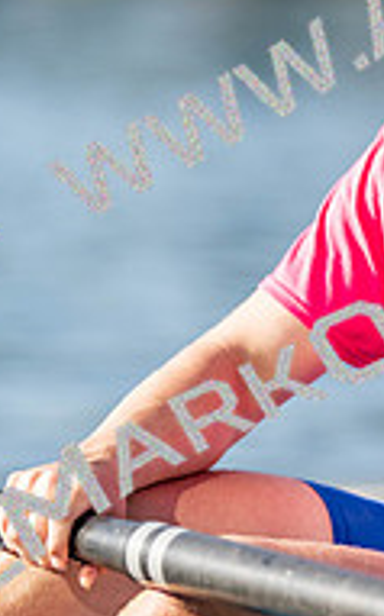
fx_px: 7015
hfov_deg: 3.1
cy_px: 224
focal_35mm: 418
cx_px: 449
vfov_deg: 5.0
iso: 64
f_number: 1.8
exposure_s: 1/2500
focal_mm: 135
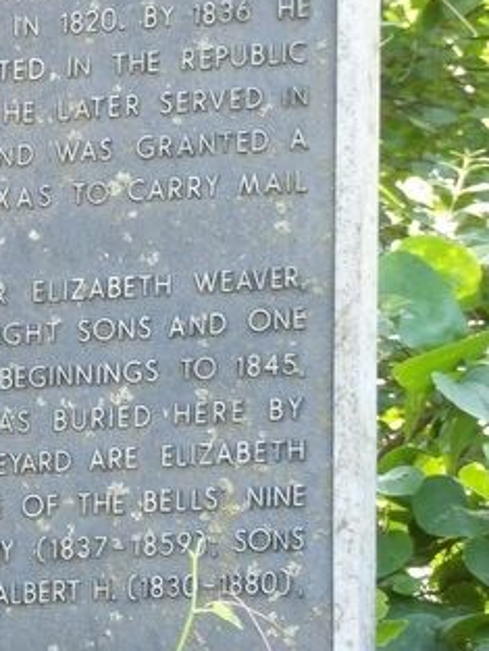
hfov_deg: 2.6
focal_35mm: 567
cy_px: 254
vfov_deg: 3.5
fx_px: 10672
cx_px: -131
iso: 567
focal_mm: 39.8
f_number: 4.5
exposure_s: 1/50
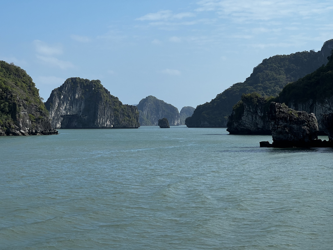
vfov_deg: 19.1
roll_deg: +0.6
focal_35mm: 77
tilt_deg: +0.7
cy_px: 125
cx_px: 166
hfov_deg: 25.3
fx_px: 741
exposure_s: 1/943
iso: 32
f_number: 2.8
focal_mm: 9
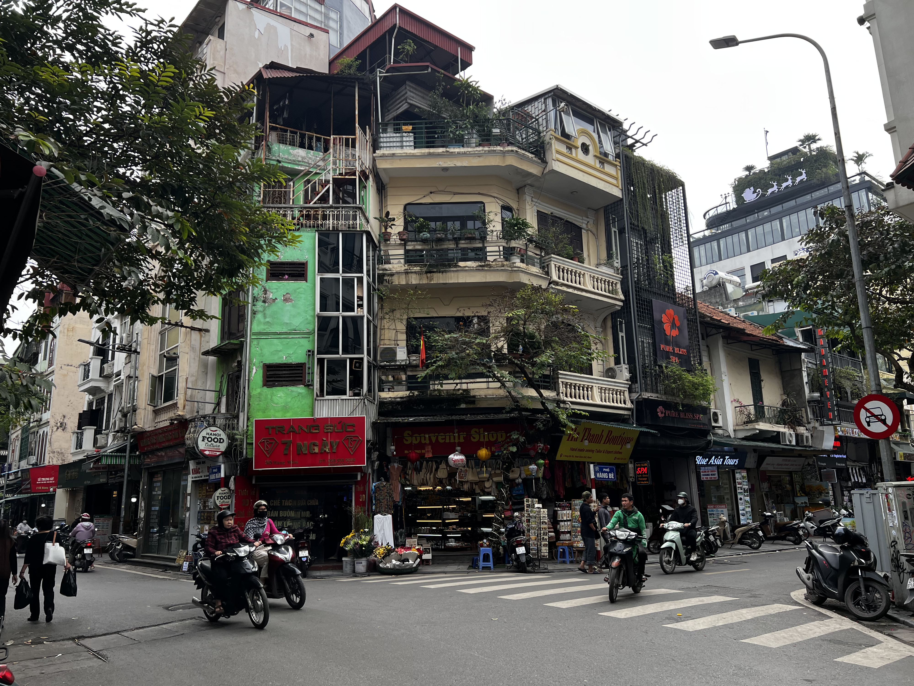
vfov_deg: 53.1
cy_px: 343
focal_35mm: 26
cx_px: 457
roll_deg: +1.6
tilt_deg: +12.7
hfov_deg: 67.3
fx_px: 687
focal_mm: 5.7
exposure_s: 1/880
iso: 50
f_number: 1.5
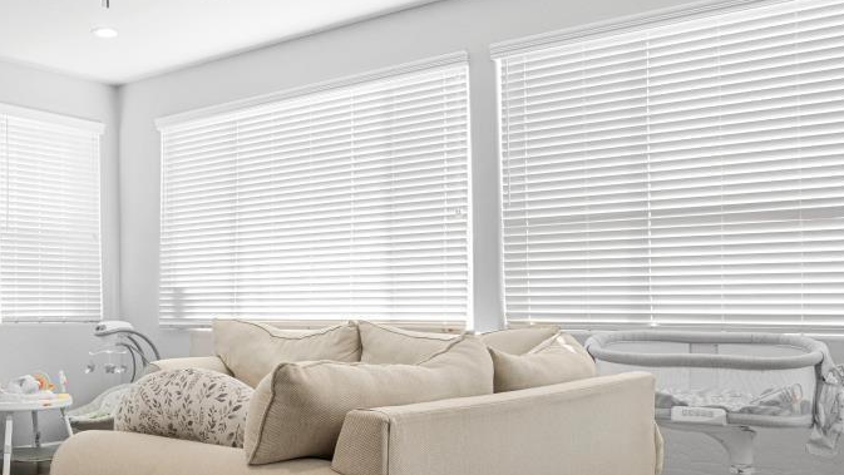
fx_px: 815
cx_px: 227
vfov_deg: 32.1
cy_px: 338
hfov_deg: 52.7
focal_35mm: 36
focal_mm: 10.4
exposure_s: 1/13
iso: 250
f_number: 8
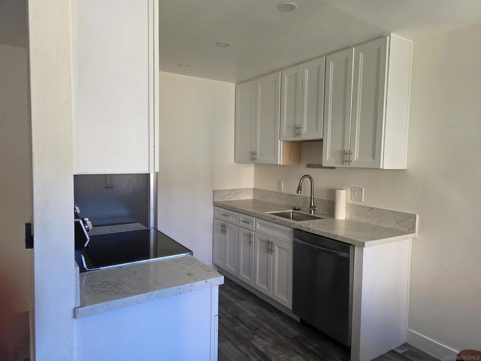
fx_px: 320
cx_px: 240
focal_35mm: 23
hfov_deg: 73.9
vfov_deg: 58.9
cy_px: 180
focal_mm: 6.3
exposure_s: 1/120
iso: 125
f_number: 1.7
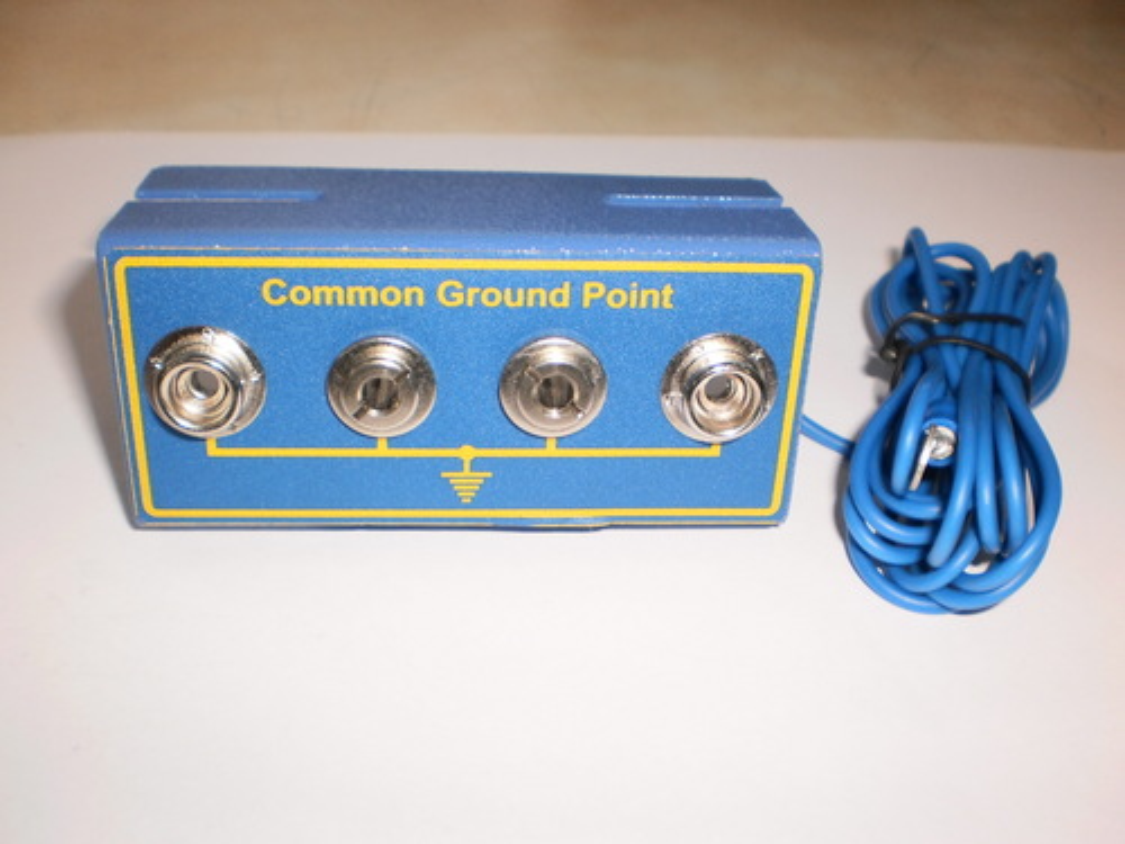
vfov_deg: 39.7
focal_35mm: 36
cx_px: 562
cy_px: 422
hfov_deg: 51.4
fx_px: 1170
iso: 125
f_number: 3.1
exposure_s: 1/30
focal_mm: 6.3
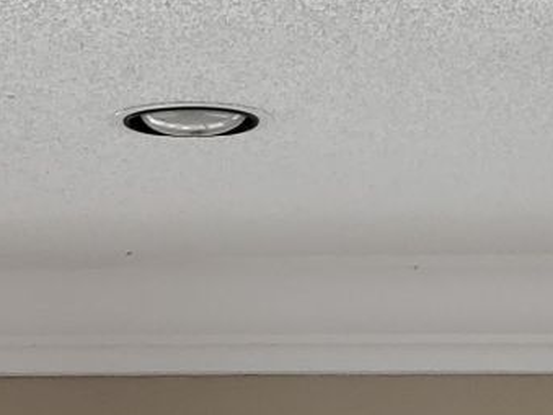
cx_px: 101
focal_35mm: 307
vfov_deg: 4.8
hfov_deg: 6.4
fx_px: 4903
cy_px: -355
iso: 160
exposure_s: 1/30
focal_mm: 6
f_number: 2.4
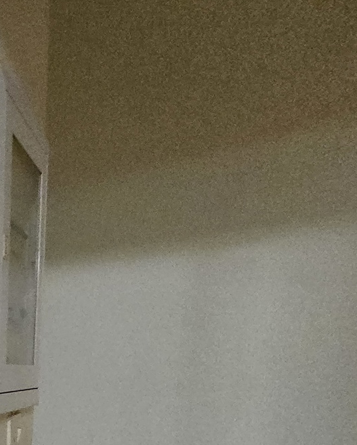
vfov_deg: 42.9
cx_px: -277
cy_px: 436
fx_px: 488
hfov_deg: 22.8
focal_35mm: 37
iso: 1250
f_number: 2.2
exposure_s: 1/50
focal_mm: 2.2
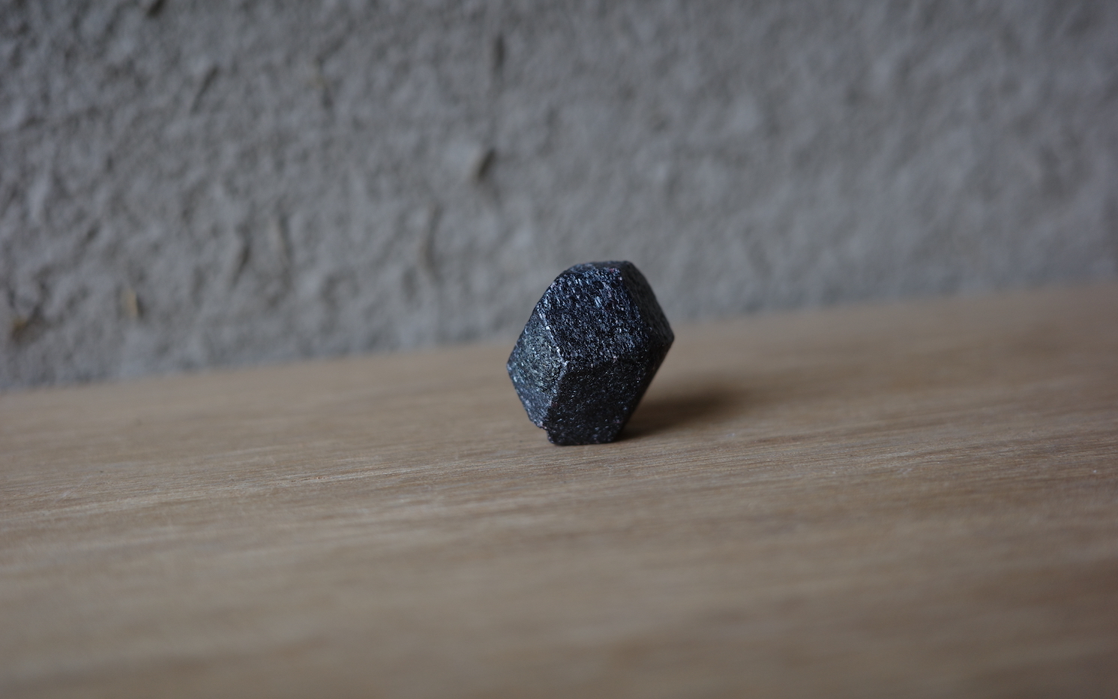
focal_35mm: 41
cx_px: 559
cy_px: 330
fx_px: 1249
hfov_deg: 48.2
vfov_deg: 31.2
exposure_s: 1/80
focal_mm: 26
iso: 200
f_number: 2.8
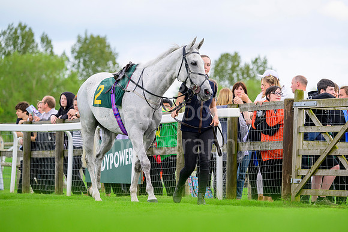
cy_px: 116
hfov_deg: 9.8
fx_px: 2030
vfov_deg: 6.5
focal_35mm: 210
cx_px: 174
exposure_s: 1/1250
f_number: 6.3
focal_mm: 210
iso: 800
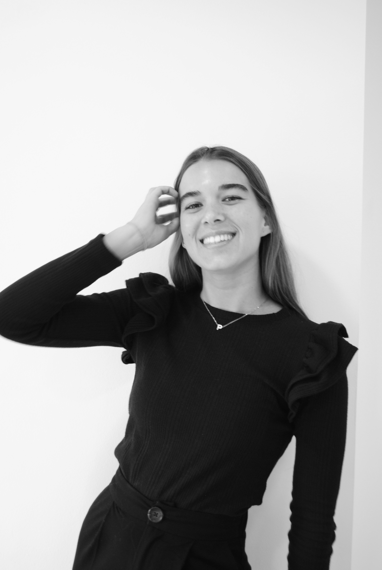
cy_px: 285
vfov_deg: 43.6
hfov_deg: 29.9
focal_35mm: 45
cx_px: 191
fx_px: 714
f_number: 4.2
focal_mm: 30
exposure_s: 1/25
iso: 400
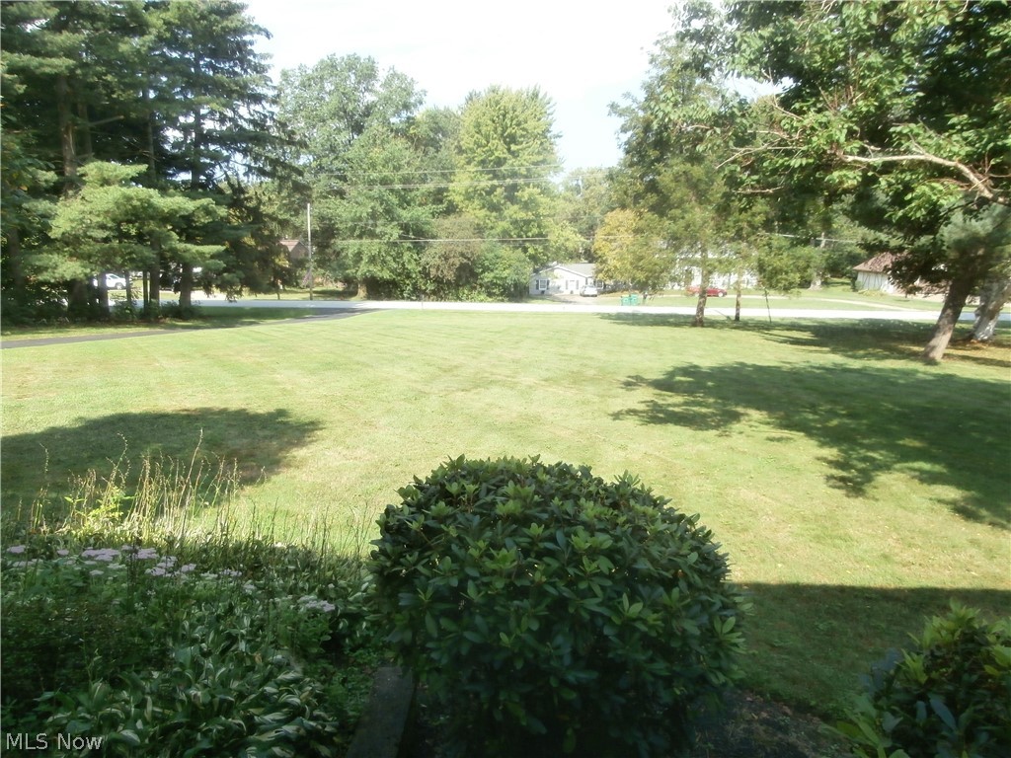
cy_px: 379
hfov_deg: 71.6
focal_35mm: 24
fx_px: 701
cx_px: 506
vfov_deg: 56.8
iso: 100
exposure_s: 1/50
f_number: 7.9
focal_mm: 4.2
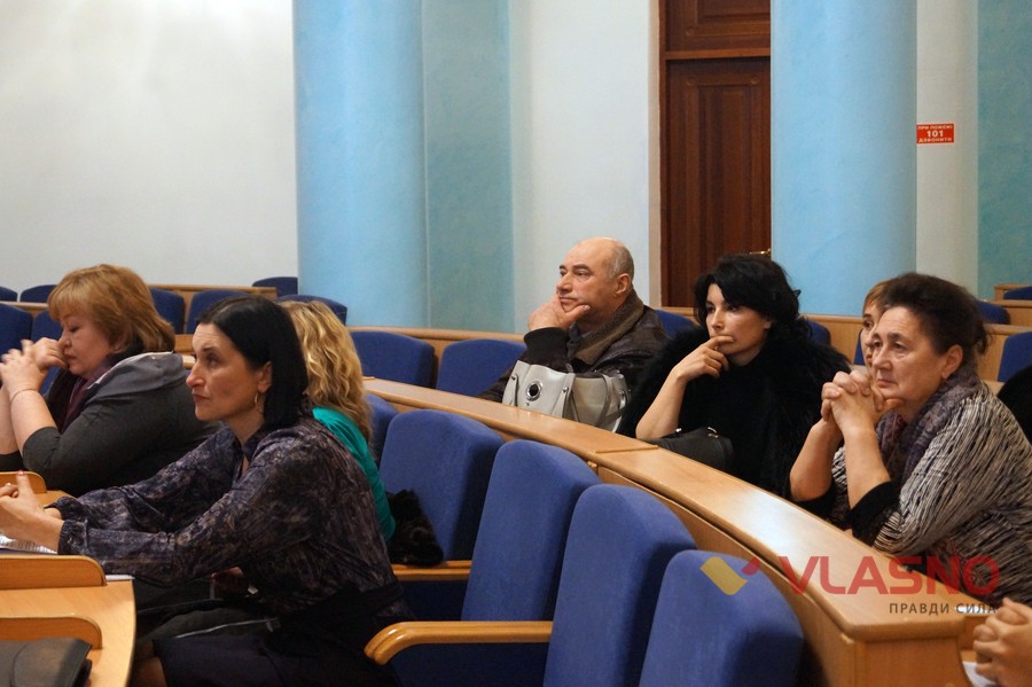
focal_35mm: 68
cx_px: 516
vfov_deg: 20.1
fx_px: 1934
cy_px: 344
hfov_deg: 29.9
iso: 3200
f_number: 5.6
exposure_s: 1/30
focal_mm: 45
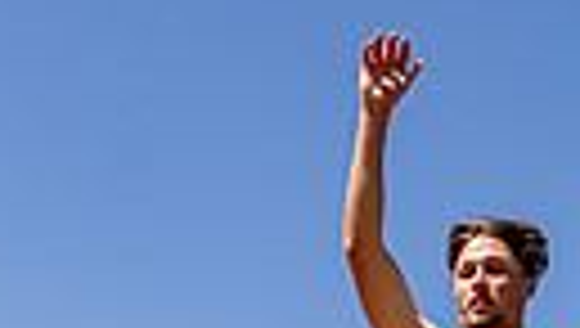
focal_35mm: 95
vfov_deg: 10.3
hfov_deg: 22.4
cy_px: 890
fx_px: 1463
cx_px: 324
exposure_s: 1/1250
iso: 100
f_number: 4.5
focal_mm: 26
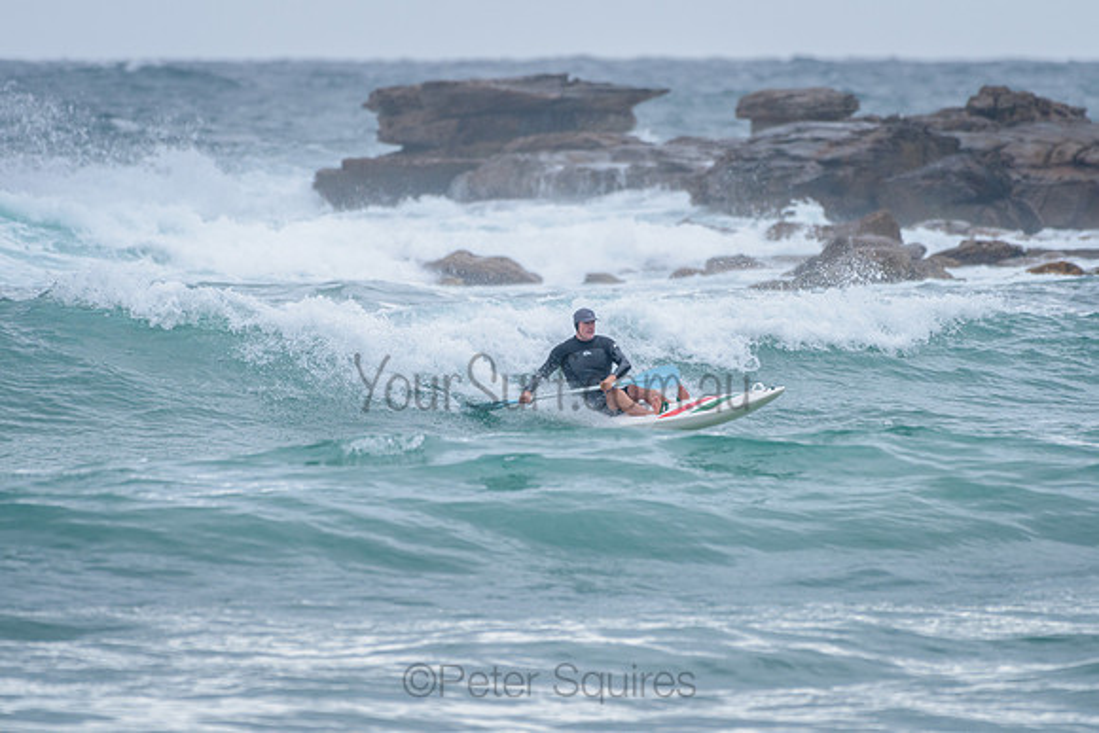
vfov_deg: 2.2
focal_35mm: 613
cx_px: 576
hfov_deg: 3.4
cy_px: 335
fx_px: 18724
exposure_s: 1/1250
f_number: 5.6
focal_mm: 500
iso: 500
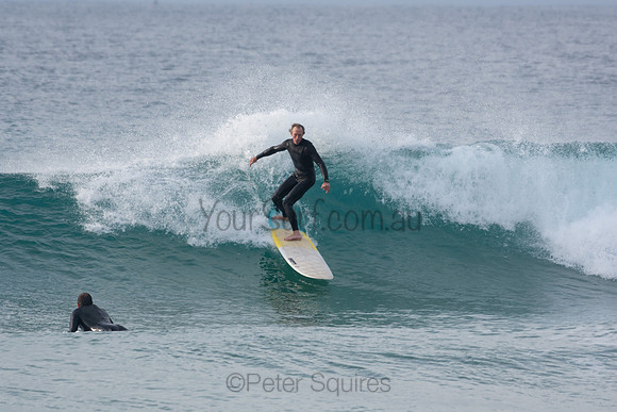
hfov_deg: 4.3
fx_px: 8228
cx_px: 308
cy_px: 206
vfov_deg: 2.9
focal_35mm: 480
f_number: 5.6
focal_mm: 320
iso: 560
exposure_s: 1/1600
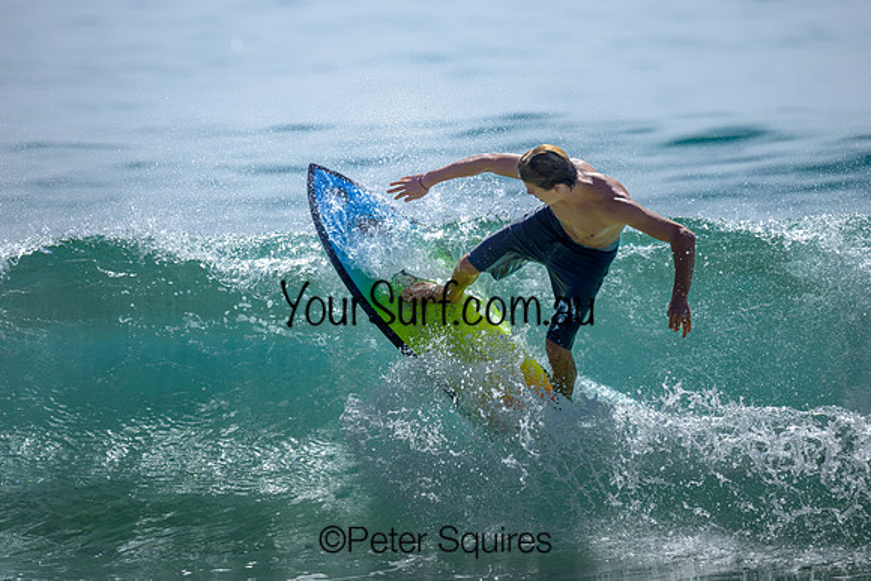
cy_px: 241
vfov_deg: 1.5
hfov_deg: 2.2
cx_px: 410
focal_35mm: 937
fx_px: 22674
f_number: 6.3
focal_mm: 800
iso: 250
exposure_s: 1/2500
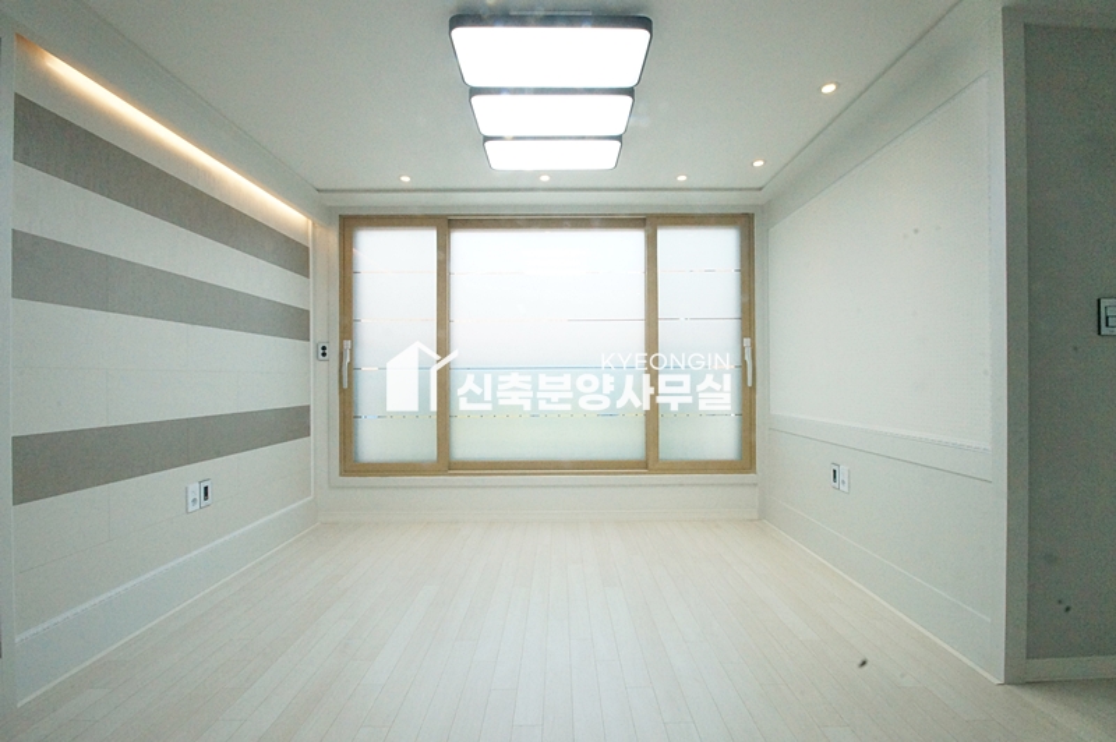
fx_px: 465
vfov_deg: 77.2
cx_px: 558
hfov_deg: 100.4
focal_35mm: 15
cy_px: 371
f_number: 22
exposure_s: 1/40
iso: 3200
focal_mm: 10
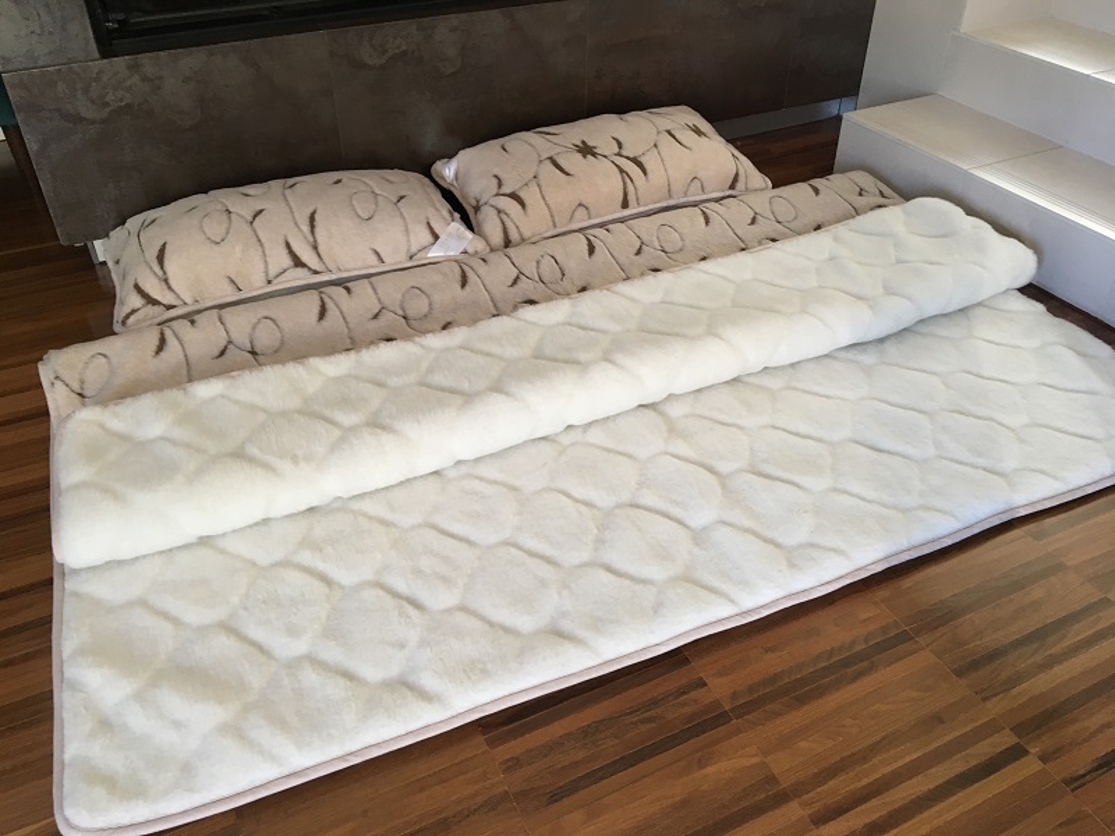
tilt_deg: -37.7
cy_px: 418
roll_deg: -0.5
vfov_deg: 48.2
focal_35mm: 29
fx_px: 934
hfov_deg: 61.7
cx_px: 558
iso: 100
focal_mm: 4.15
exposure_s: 1/33
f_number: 2.2
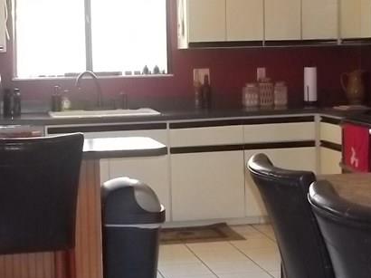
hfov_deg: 24.3
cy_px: 130
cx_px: 129
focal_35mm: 80
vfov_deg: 18.4
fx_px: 857
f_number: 2.9
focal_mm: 5.7
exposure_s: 1/40
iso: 250
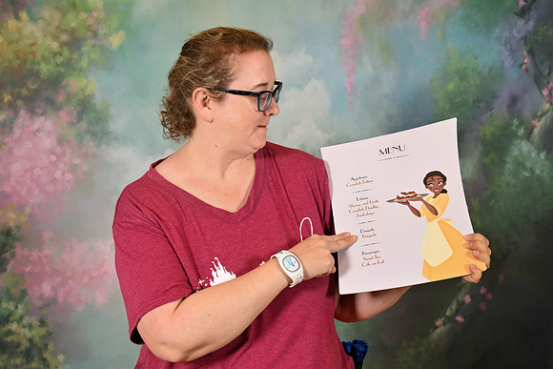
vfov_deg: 18.9
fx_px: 1106
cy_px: 184
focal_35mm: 72
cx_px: 276
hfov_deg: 28.1
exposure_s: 1/125
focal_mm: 48
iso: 400
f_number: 6.3
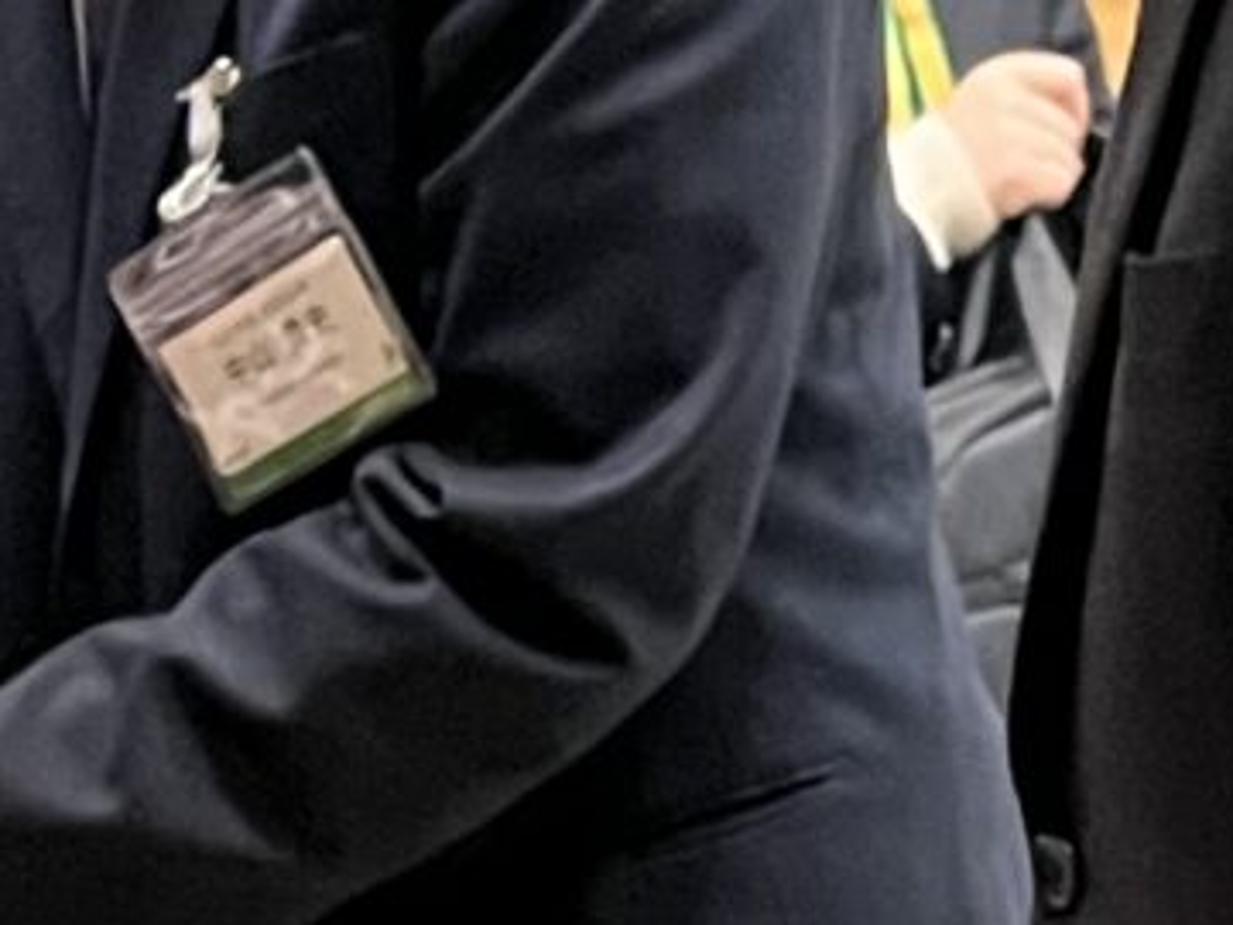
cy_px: 713
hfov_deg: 10.7
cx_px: 760
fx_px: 6590
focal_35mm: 185
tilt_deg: -9.4
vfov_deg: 8.0
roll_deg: +1.9
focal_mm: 5.7
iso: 400
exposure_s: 1/33
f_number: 1.5
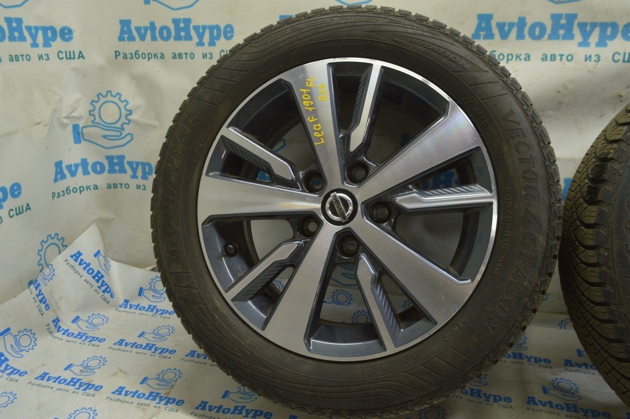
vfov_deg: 43.5
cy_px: 210
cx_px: 315
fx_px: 525
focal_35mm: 30
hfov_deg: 62.0
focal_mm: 20
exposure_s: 1/20
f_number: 5.6
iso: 400
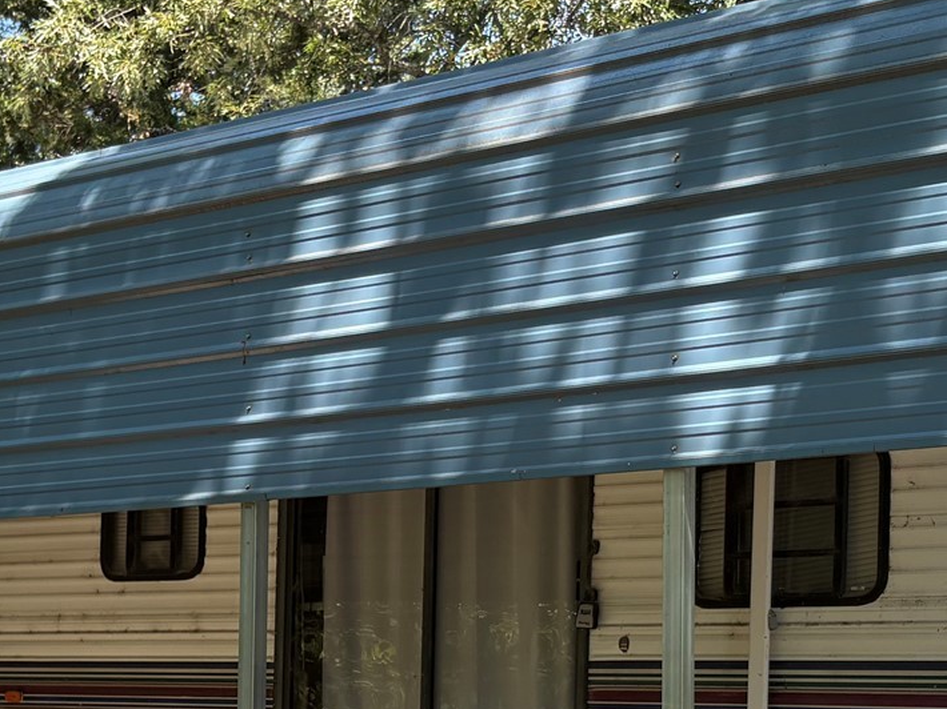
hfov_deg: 26.0
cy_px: 641
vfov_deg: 19.3
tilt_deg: +2.0
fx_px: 2051
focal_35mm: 75
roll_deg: -1.1
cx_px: 445
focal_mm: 5.96
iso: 64
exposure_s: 1/764
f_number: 1.6
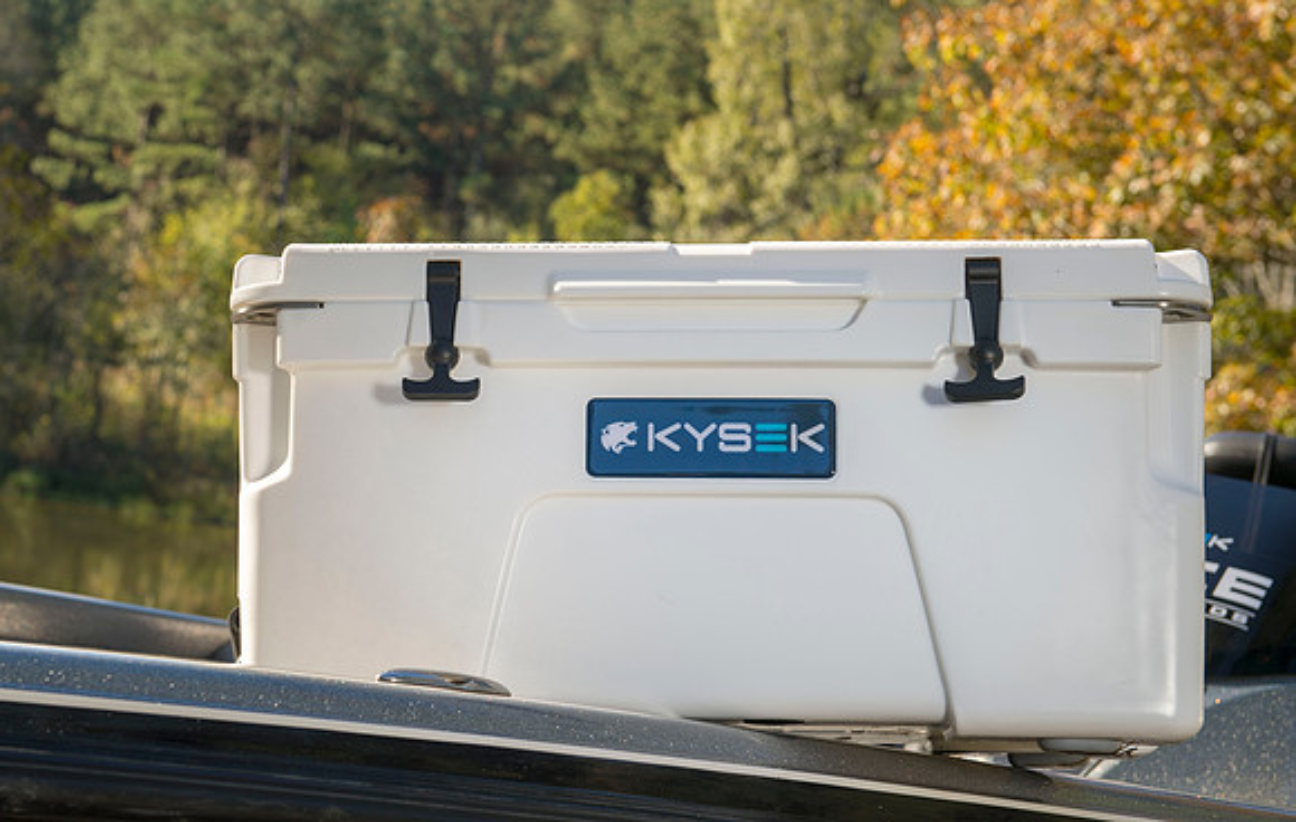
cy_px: 334
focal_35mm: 79
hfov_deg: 25.8
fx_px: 2820
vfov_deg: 16.6
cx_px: 488
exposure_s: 1/160
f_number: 7.1
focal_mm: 60
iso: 100
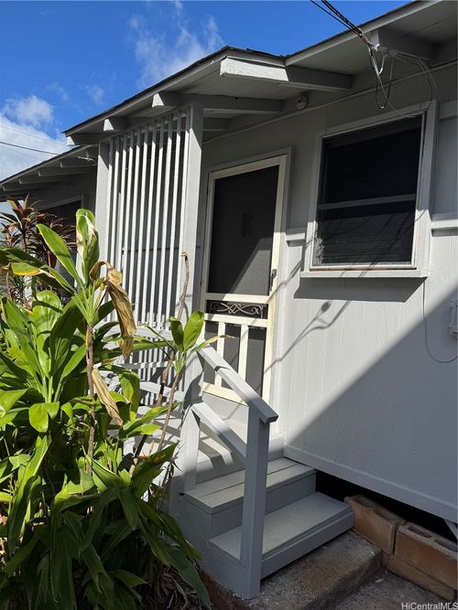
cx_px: 229
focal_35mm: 24
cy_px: 305
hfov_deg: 56.8
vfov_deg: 71.6
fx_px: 424
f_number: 1.78
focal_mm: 6.76
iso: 80
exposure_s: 1/5348
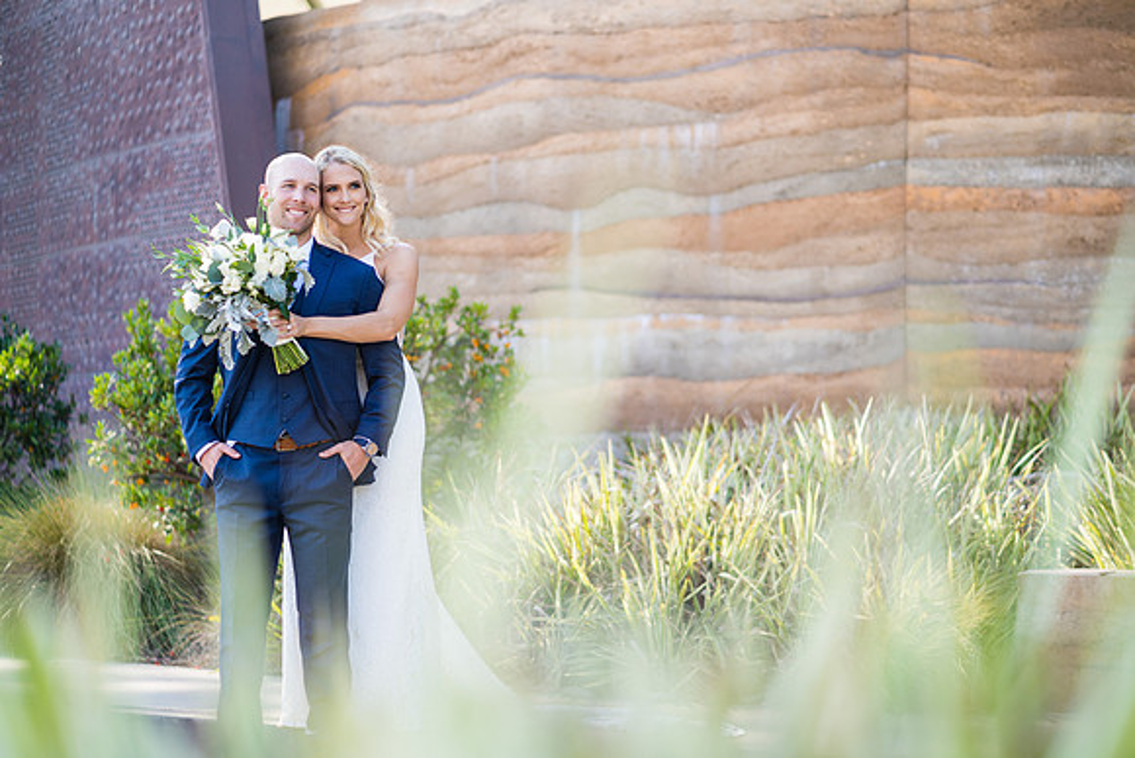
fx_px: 2680
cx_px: 568
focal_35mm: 85
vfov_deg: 16.1
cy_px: 379
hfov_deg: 23.9
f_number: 1.8
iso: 200
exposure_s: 1/800
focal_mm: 85
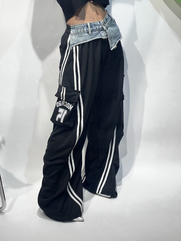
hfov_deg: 19.1
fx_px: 537
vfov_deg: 25.3
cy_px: 120
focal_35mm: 77
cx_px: 90
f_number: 2.8
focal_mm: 9
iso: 50
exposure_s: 1/100
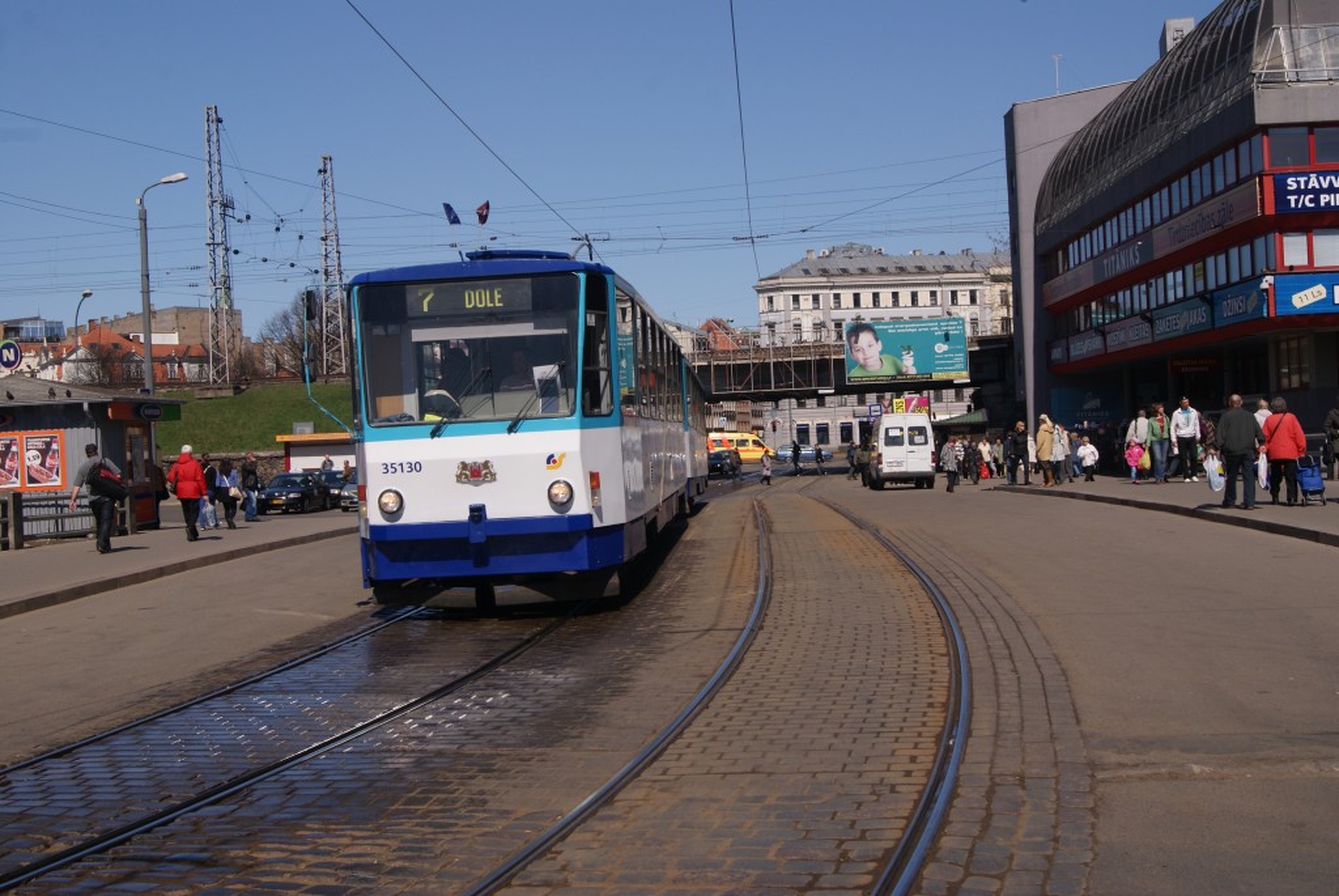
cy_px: 448
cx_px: 670
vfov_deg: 29.9
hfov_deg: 43.6
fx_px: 1675
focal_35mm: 45
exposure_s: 1/125
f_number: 11
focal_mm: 30
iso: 100
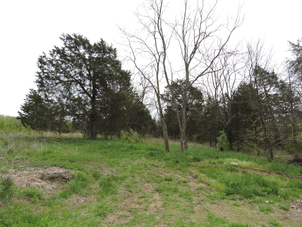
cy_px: 114
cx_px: 151
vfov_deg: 56.8
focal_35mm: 24
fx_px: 209
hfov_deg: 71.6
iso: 280
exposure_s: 1/2000
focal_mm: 4.3
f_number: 3.3
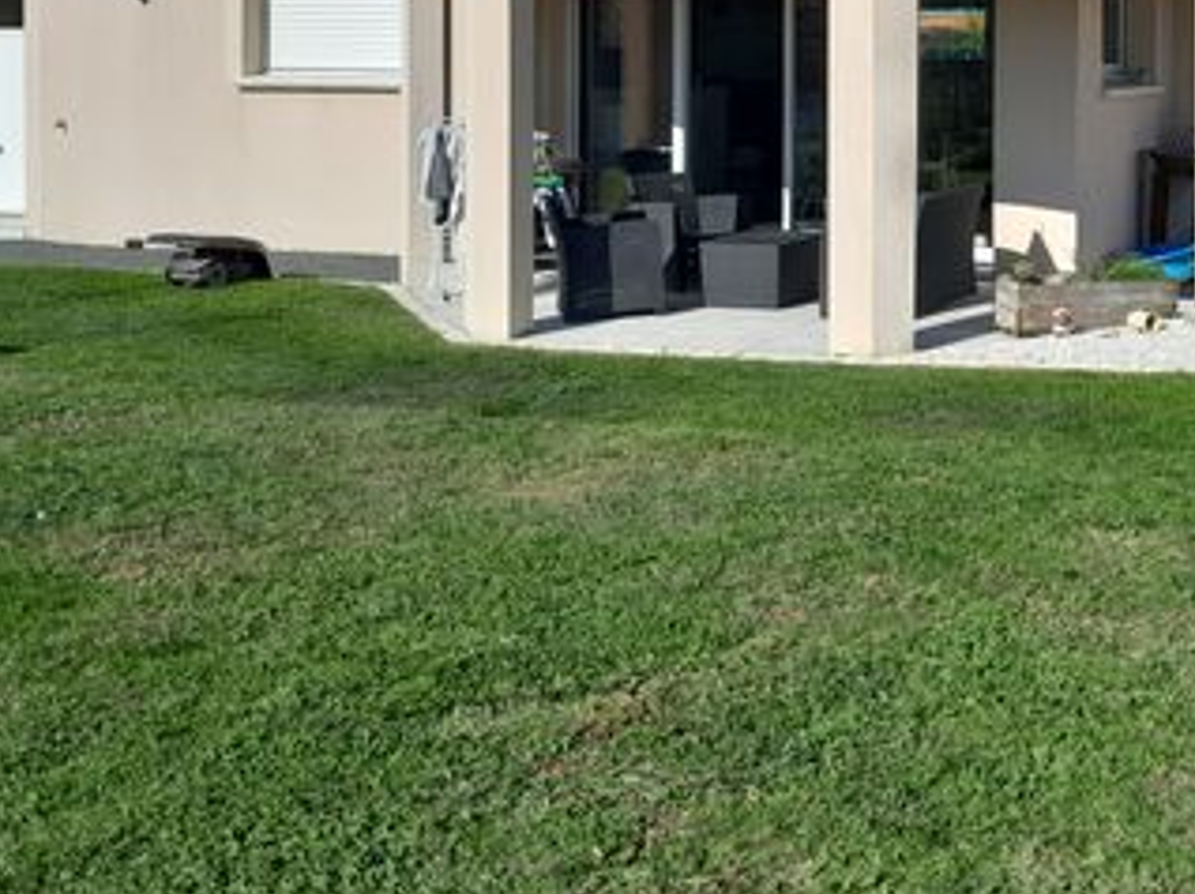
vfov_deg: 27.4
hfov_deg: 35.7
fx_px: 1759
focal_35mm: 51
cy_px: 71
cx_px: 1030
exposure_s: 1/920
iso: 40
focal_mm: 4
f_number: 1.8
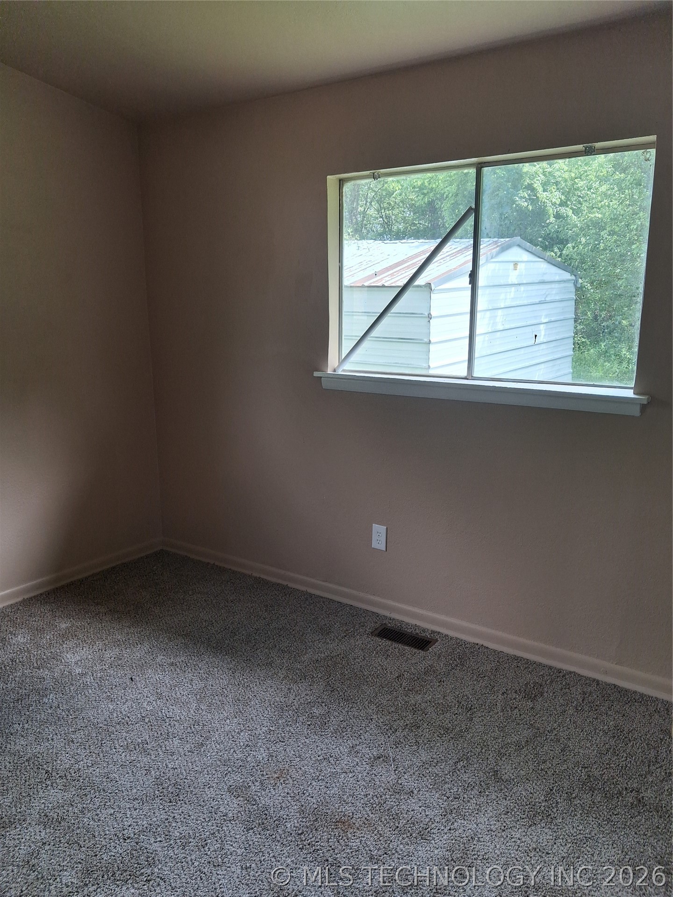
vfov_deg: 65.3
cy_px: 448
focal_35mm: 27
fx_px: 700
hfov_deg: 51.4
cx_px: 336
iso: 50
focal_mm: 4
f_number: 1.8
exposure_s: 1/100
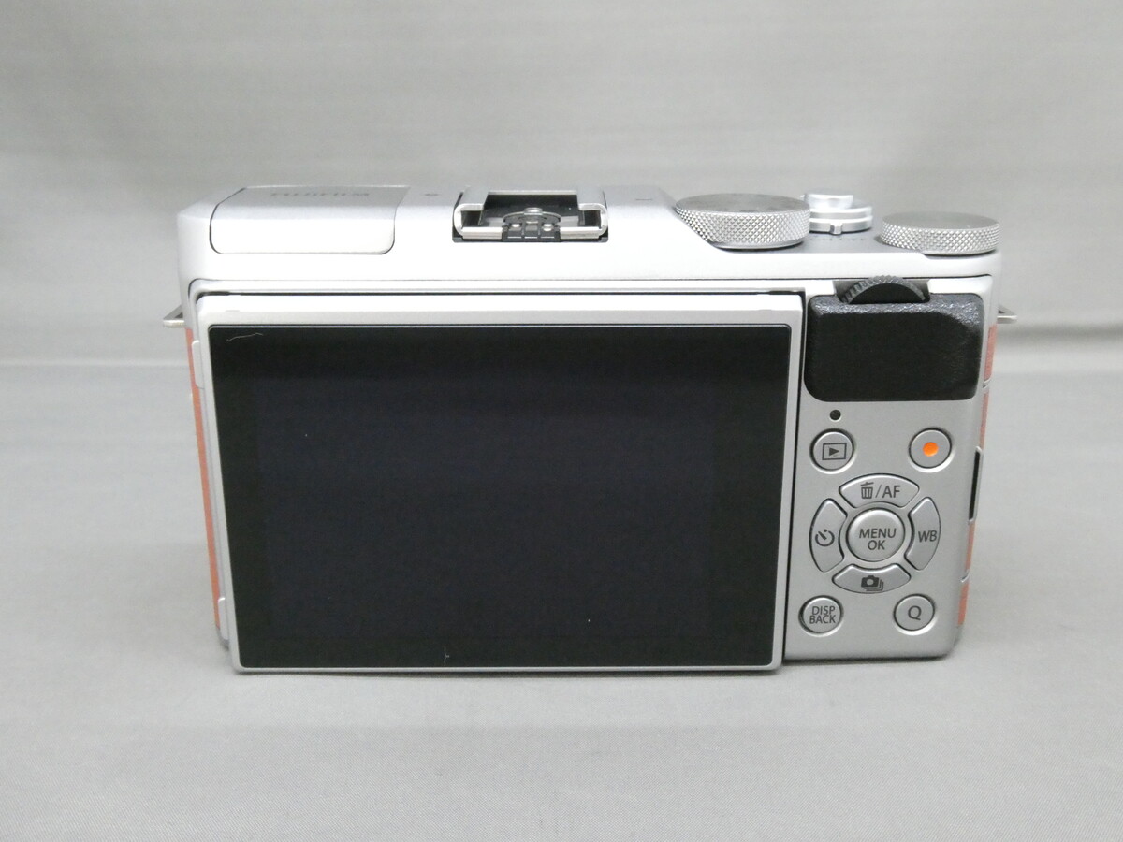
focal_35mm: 37
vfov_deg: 38.7
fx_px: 1200
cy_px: 421
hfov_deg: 50.1
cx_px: 562
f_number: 5.6
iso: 1600
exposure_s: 1/40
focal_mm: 6.7
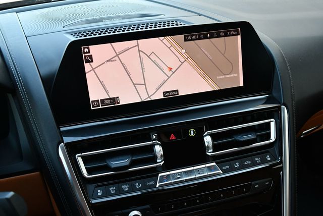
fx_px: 323
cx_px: 162
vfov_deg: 36.9
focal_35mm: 36
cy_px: 108
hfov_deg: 53.1
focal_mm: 18
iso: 800
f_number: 3.5
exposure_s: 1/200
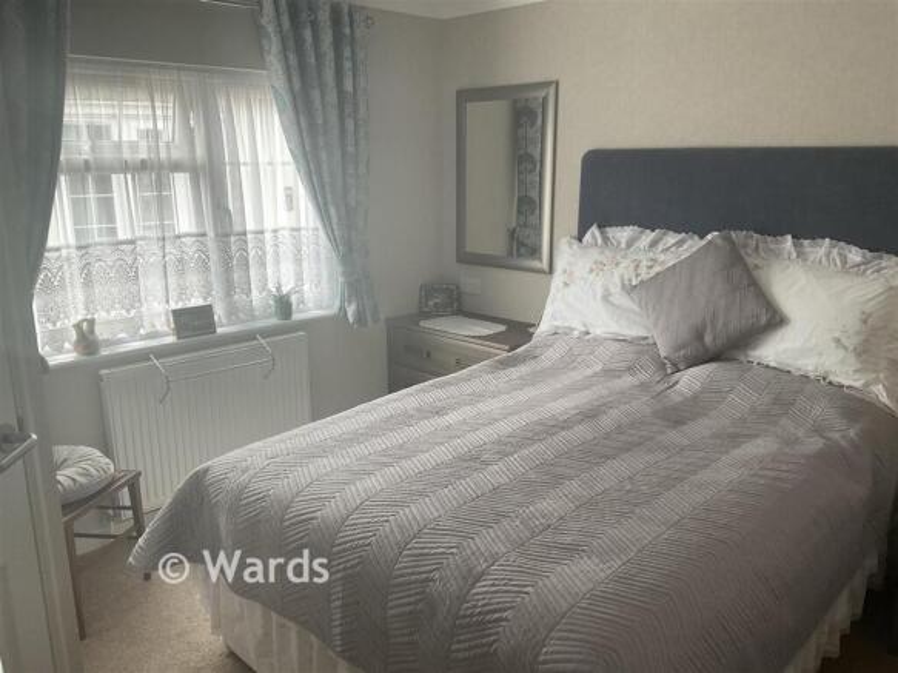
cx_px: 449
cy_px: 336
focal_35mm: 29
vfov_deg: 48.2
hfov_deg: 61.7
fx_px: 752
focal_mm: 3
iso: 50
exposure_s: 1/122
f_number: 1.8
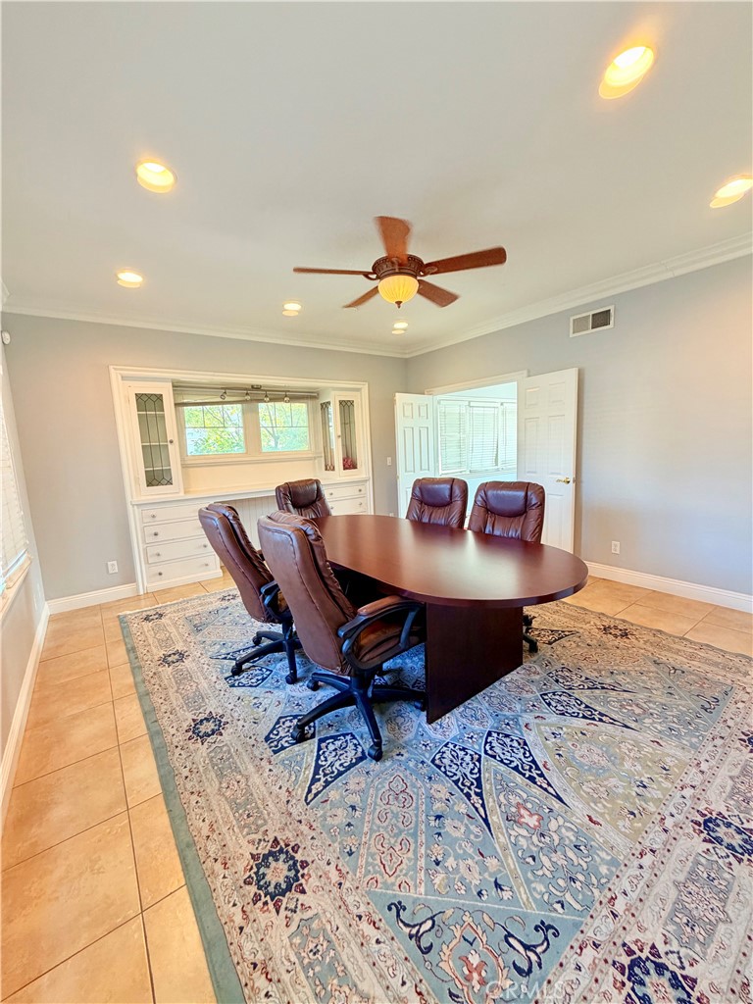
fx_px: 406
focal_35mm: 14
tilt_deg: -7.7
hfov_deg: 85.7
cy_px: 502
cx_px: 376
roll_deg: +2.4
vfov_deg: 102.1
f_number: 2.2
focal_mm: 2.22
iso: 200
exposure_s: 1/60
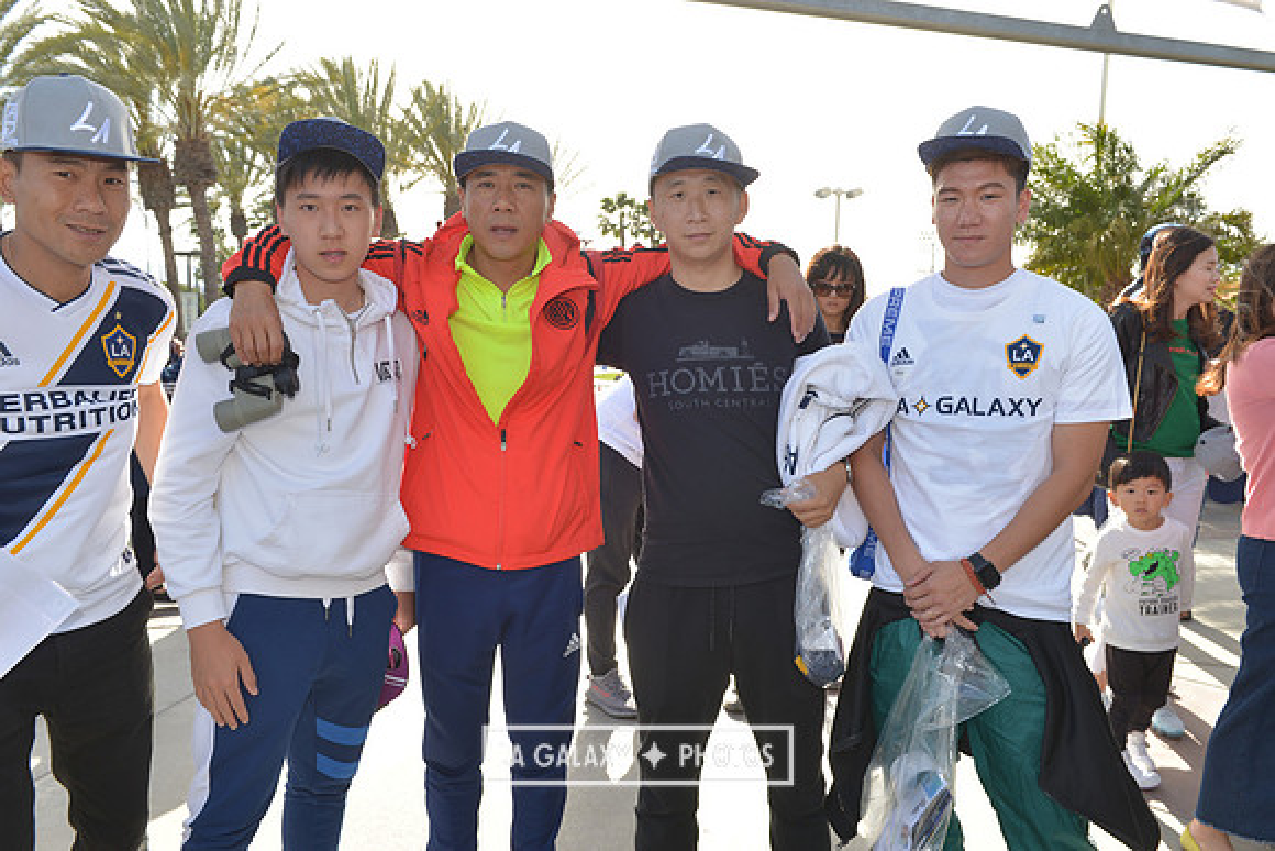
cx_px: 638
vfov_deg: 42.3
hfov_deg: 60.3
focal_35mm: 31
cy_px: 426
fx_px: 1098
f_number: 7.1
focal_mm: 31
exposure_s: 1/200
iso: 200
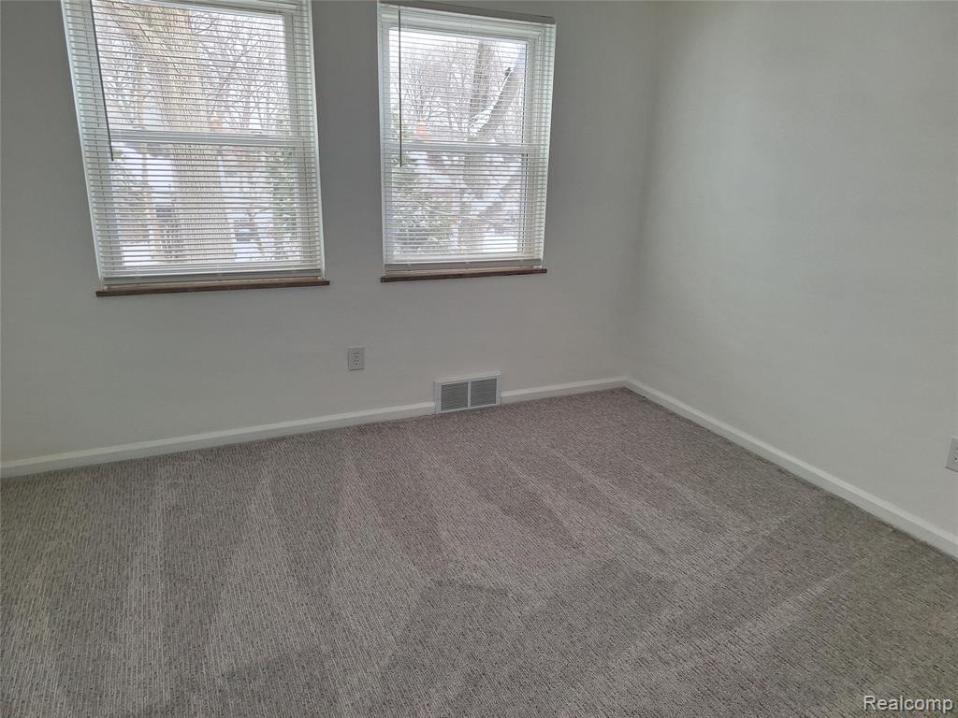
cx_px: 479
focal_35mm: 23
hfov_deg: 73.9
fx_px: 637
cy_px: 359
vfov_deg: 58.9
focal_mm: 5.54
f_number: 1.8
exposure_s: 1/100
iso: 50
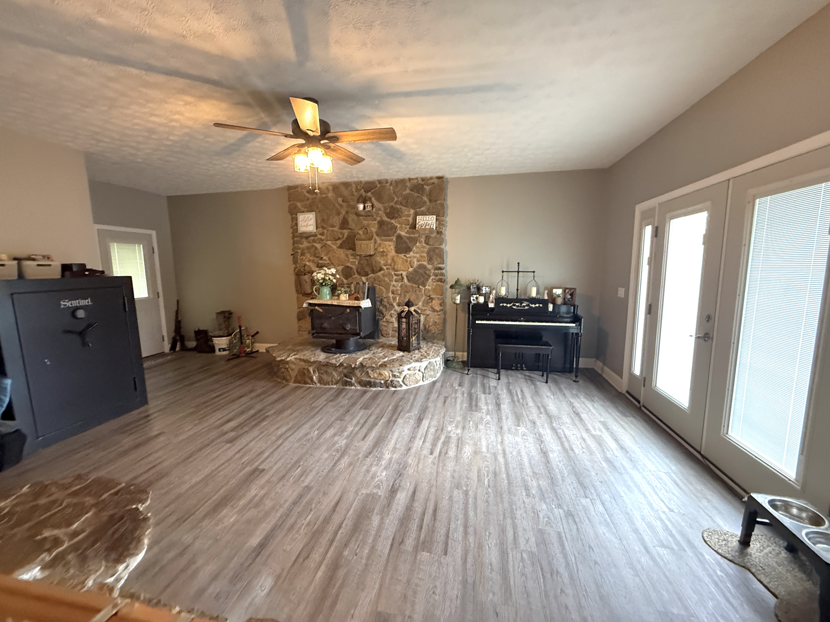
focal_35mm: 14
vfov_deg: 85.7
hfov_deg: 102.1
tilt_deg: -4.2
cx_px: 415
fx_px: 336
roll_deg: +0.7
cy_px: 311
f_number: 2.2
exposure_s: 1/60
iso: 640
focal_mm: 2.22
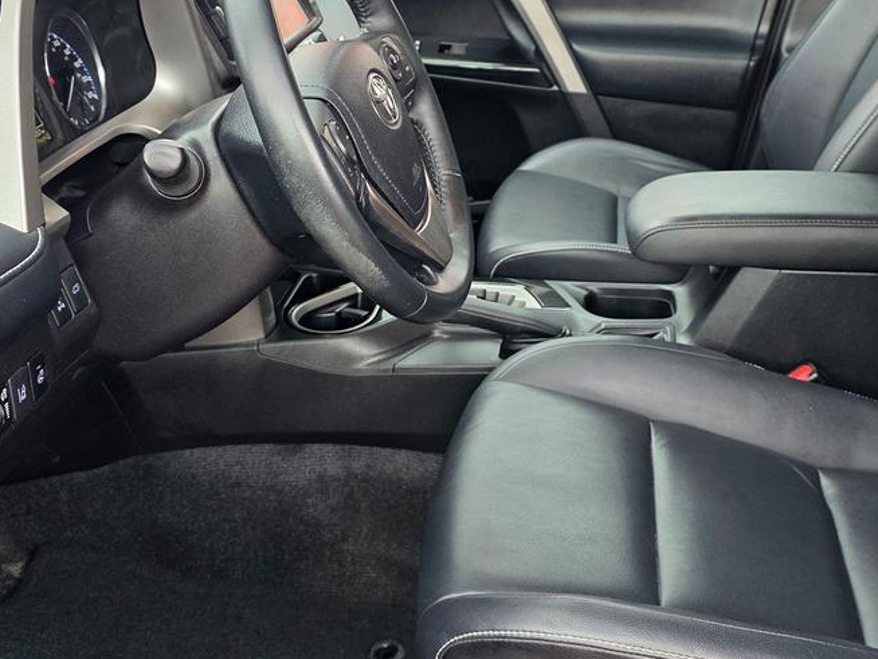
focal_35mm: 45
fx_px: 1142
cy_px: 285
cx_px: 455
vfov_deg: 32.2
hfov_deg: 42.1
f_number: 1.7
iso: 200
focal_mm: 6.3
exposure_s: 1/120
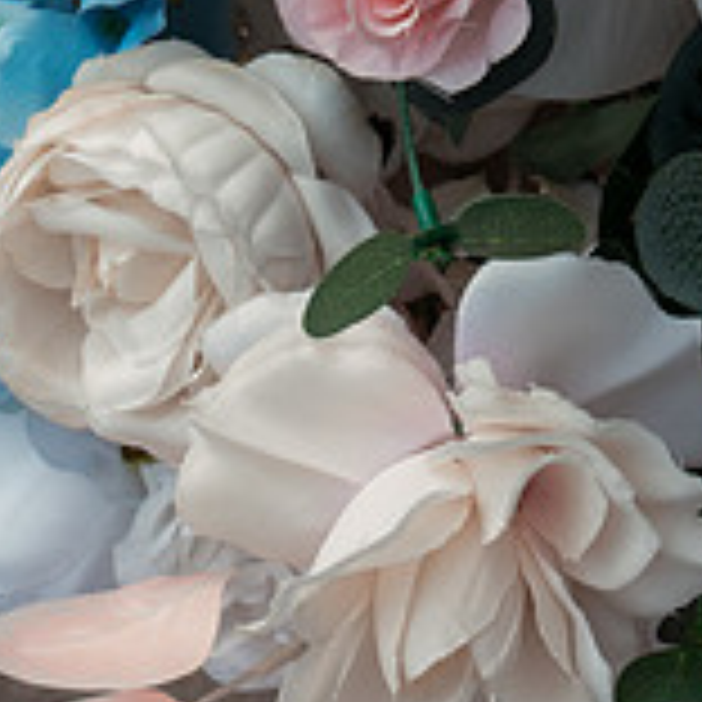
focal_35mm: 95
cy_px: -56
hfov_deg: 18.1
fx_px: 2180
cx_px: 598
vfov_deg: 17.7
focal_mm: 30
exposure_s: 1/400
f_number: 10
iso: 800
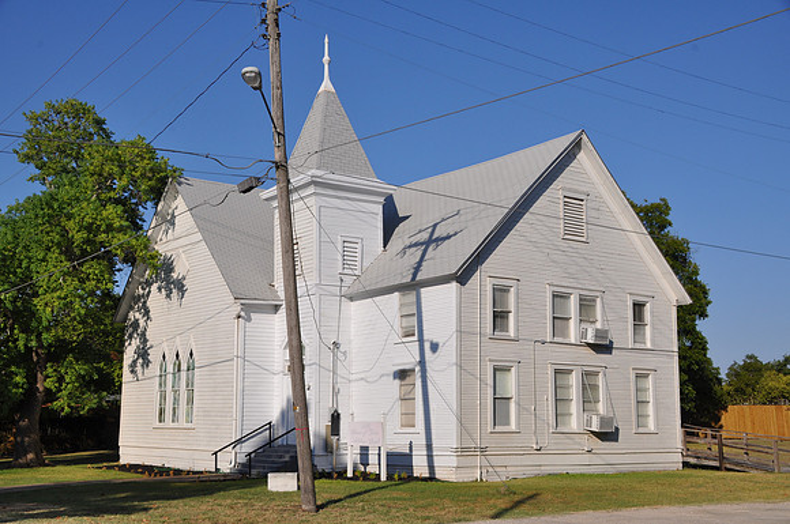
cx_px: 395
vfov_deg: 28.9
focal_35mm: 46
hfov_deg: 42.4
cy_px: 262
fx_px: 1019
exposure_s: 1/200
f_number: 14
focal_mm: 31
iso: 200
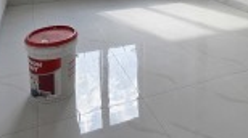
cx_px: 141
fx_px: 243
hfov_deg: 53.9
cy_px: -47
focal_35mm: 37
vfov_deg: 26.4
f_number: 2.2
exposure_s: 1/719
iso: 100
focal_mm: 2.2
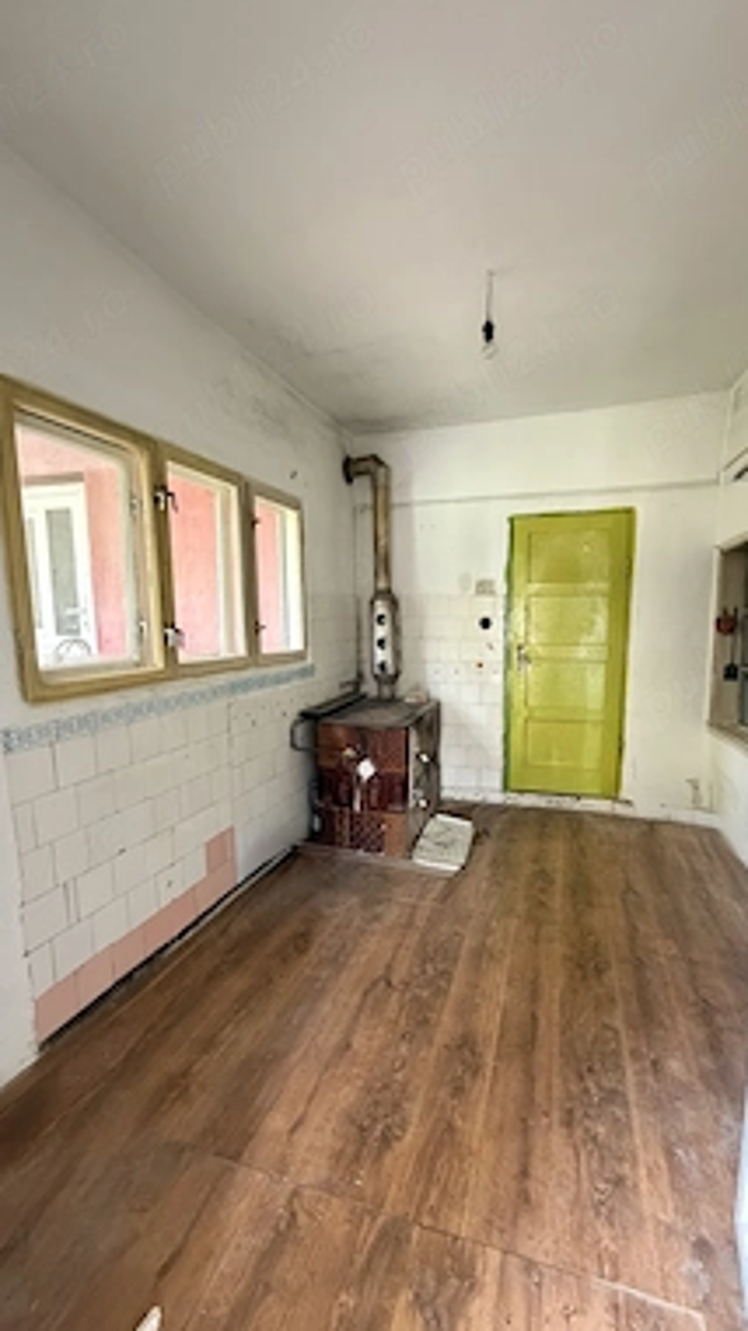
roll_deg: +0.2
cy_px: 695
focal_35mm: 16
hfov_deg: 67.0
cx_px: 384
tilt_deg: -7.0
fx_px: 565
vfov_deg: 99.3
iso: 800
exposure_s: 1/60
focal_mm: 2.22
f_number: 2.2
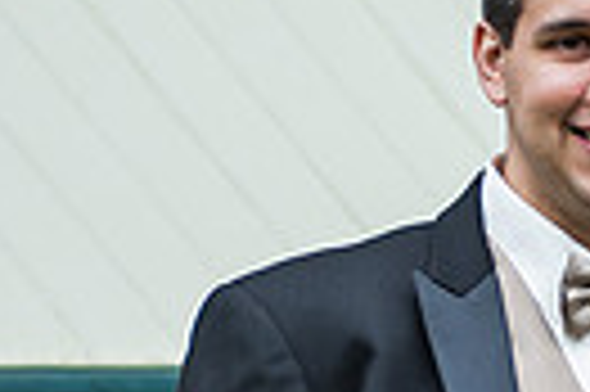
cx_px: 545
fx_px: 6056
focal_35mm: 370
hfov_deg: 5.6
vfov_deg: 3.7
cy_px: 403
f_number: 3.2
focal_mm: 80
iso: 200
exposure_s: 1/800
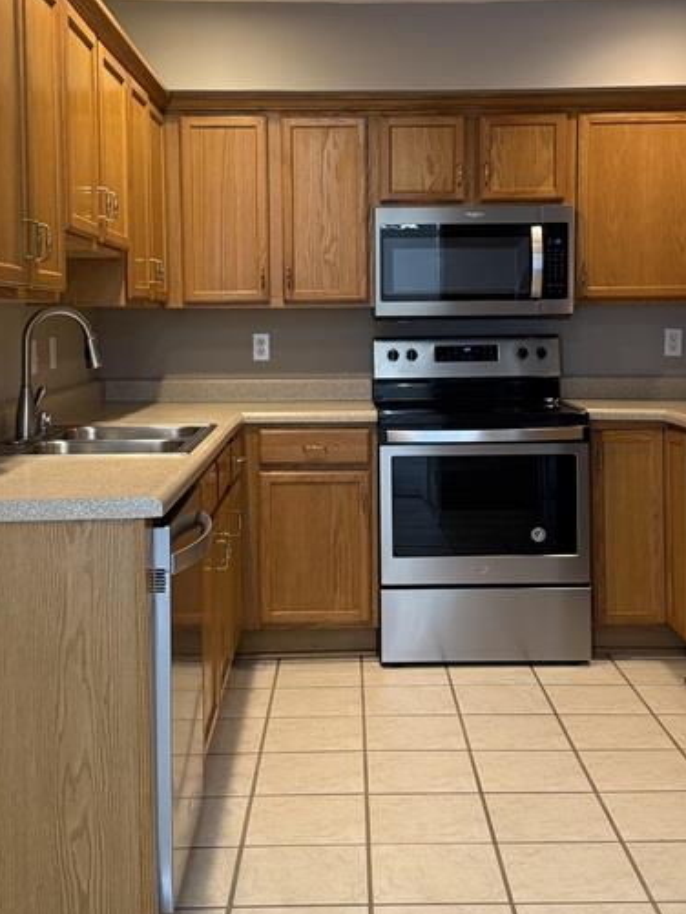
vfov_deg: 41.1
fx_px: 1215
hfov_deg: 31.5
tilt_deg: -2.2
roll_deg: +0.2
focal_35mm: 46
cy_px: 369
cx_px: 354
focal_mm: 6.76
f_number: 1.78
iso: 320
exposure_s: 1/120
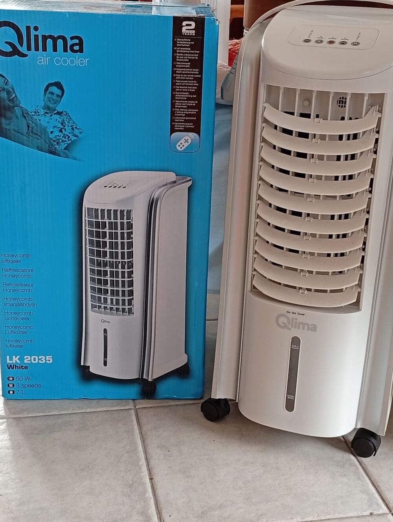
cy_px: 261
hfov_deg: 27.1
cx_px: 196
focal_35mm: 54
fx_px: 815
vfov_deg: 35.5
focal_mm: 3.98
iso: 157
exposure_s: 1/50
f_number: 1.8
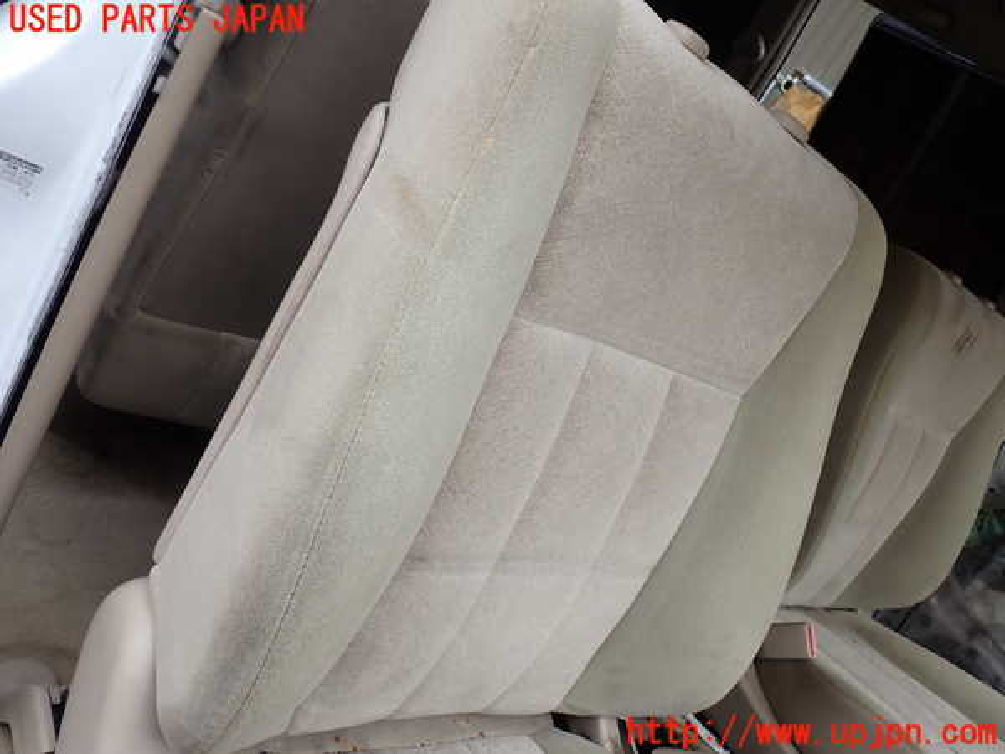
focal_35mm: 30
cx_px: 502
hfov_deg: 60.0
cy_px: 377
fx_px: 871
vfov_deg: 46.8
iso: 100
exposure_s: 1/250
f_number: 3.2
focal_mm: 5.4
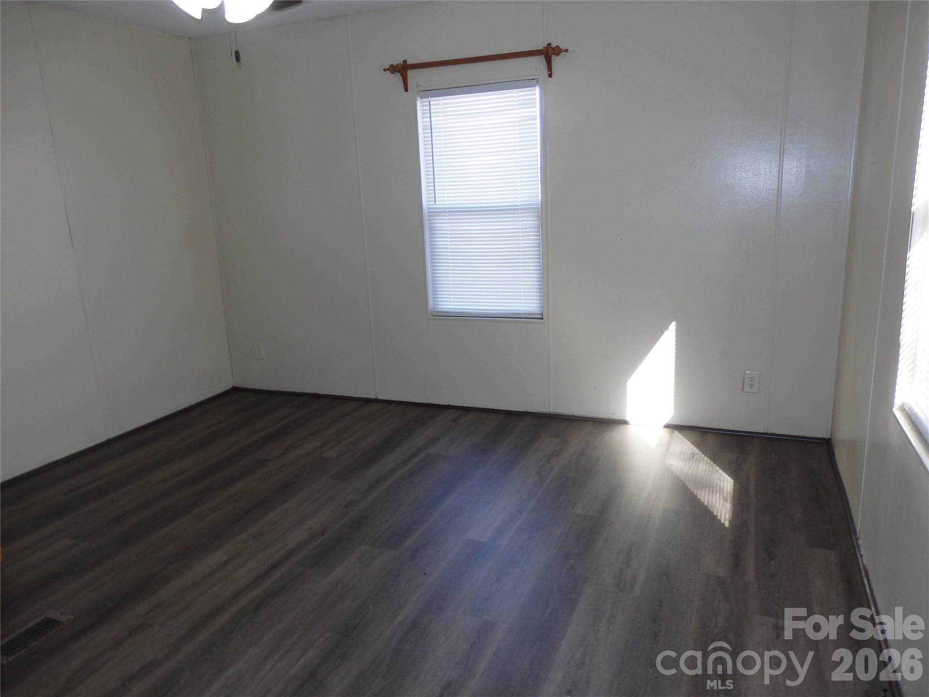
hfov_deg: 69.4
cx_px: 464
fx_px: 671
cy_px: 348
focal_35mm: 25
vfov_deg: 54.9
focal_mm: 4.5
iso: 100
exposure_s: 1/30
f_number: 3
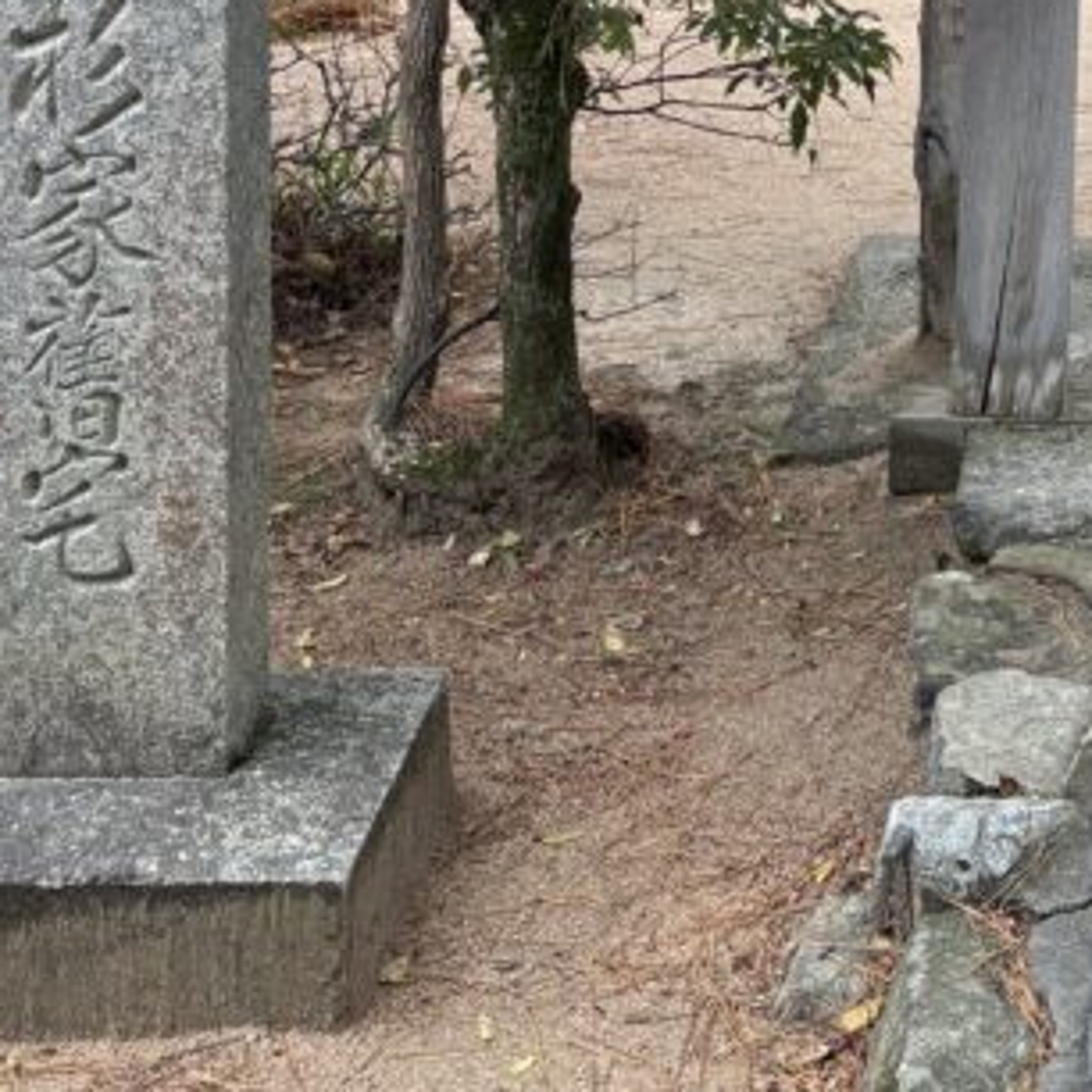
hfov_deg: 21.4
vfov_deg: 19.9
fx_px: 2748
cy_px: -478
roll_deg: -2.0
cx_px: 1171
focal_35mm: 77
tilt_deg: -1.8
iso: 125
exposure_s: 1/134
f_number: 1.6
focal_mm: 5.96
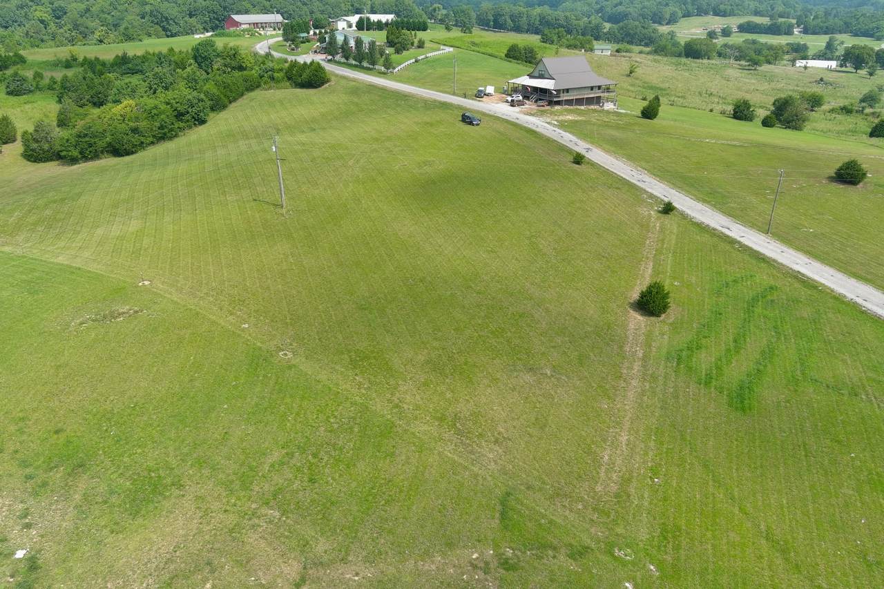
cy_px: 294
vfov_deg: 45.0
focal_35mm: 29
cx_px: 442
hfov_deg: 63.7
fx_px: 712
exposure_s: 1/640
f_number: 2.8
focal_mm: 10.57
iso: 100
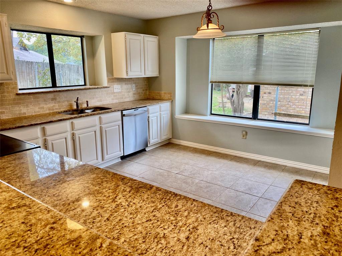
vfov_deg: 53.1
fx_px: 257
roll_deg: +0.0
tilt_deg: -13.0
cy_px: 128
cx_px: 171
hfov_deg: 67.3
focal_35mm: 26
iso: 64
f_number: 1.8
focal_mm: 4.25
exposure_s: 1/60
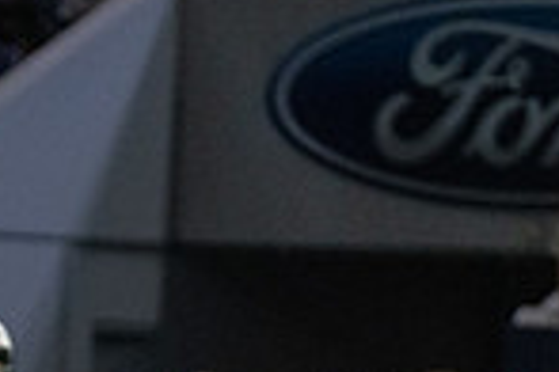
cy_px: 678
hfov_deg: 2.6
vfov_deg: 1.7
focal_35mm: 790
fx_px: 12266
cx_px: -232
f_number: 3.2
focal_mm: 200
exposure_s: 1/1250
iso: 5000
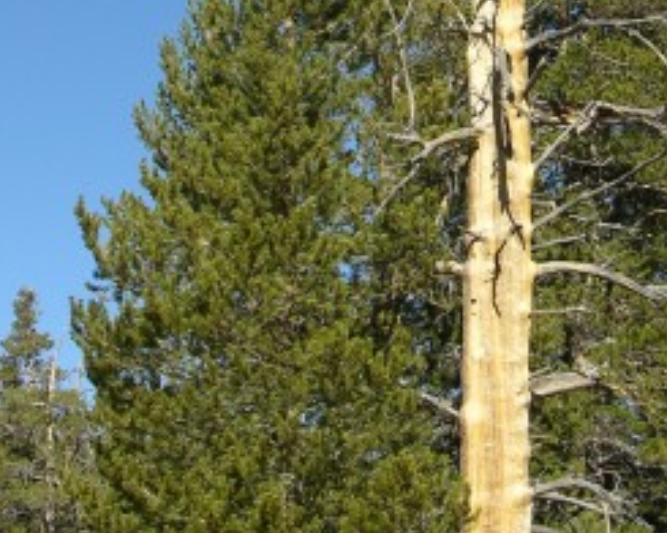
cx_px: 444
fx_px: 2783
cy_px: -38
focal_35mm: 141
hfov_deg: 13.6
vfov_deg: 10.8
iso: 50
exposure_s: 1/217
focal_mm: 11.6
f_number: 5.9
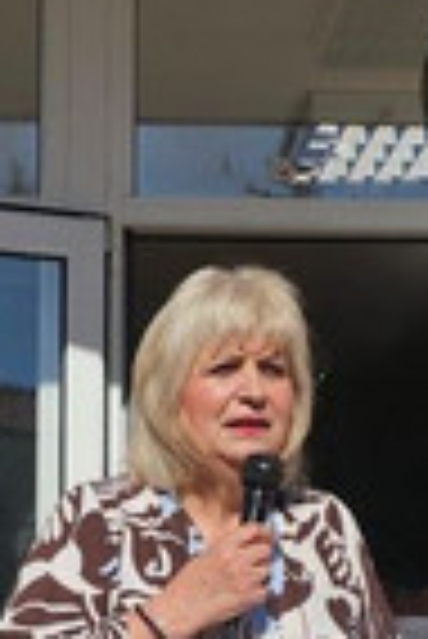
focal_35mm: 108
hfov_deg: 12.6
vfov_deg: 18.5
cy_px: 621
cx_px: 54
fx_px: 1921
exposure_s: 1/1601
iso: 10
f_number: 1.7
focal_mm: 6.3
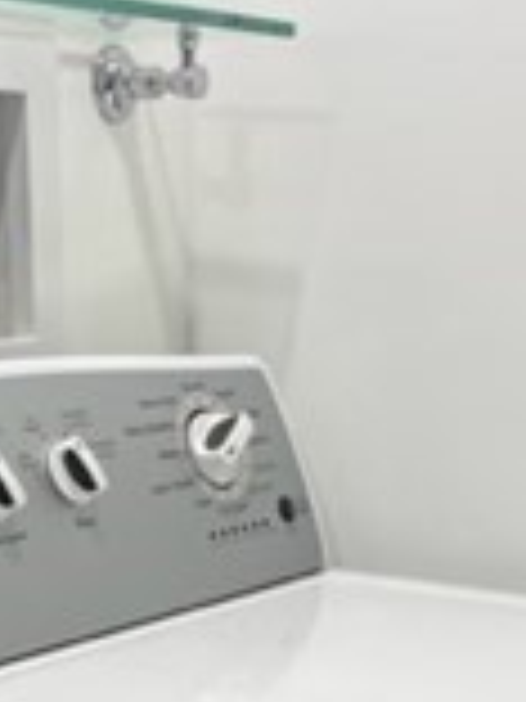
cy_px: 1004
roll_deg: +0.9
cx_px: 211
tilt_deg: -26.8
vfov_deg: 22.2
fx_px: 1520
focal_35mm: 75
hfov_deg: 19.6
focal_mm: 4.2
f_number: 1.6
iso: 100
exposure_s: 1/120
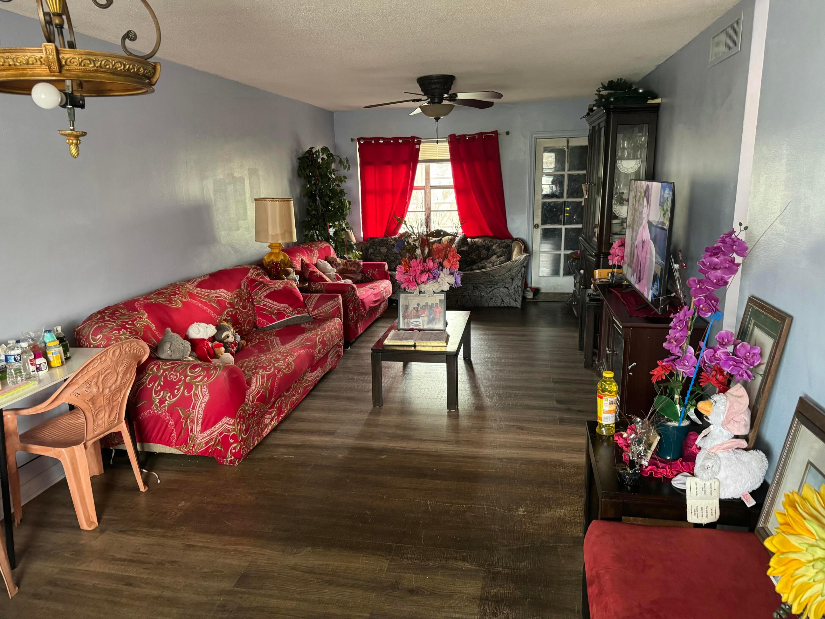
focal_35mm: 24
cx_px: 412
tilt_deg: -13.7
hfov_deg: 71.6
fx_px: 572
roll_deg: +1.1
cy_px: 310
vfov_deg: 56.8
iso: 800
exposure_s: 1/45
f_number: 1.78
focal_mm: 6.76
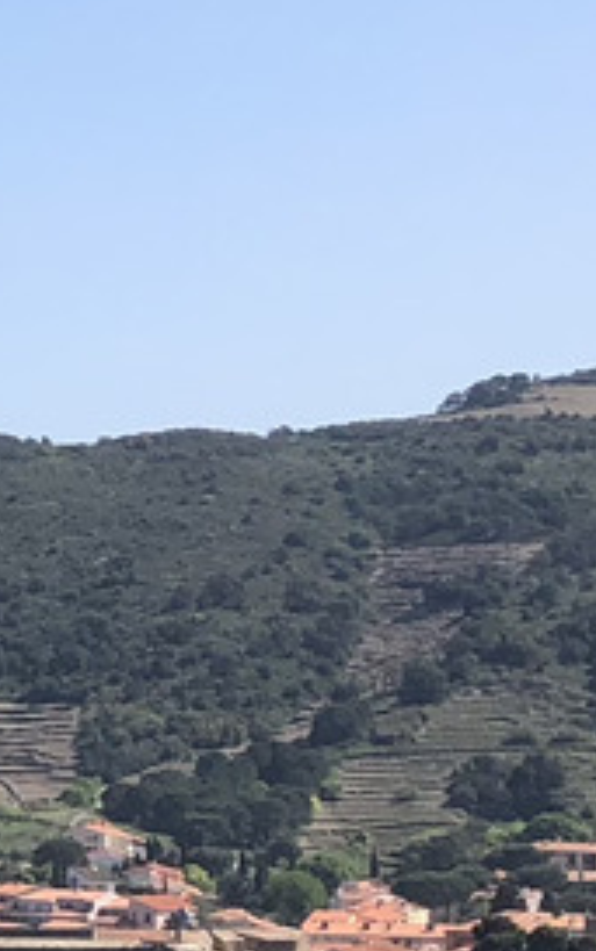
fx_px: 4515
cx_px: -1168
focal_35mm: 174
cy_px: 770
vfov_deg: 12.0
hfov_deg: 6.8
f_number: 1.8
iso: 20
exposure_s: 1/2000
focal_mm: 4
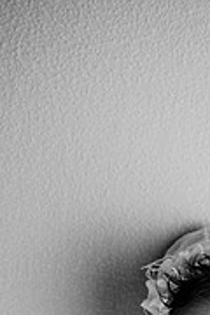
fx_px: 525
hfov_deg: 22.0
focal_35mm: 60
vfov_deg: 29.5
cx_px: 192
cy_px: 360
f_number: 2.5
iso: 100
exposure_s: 1/160
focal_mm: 24
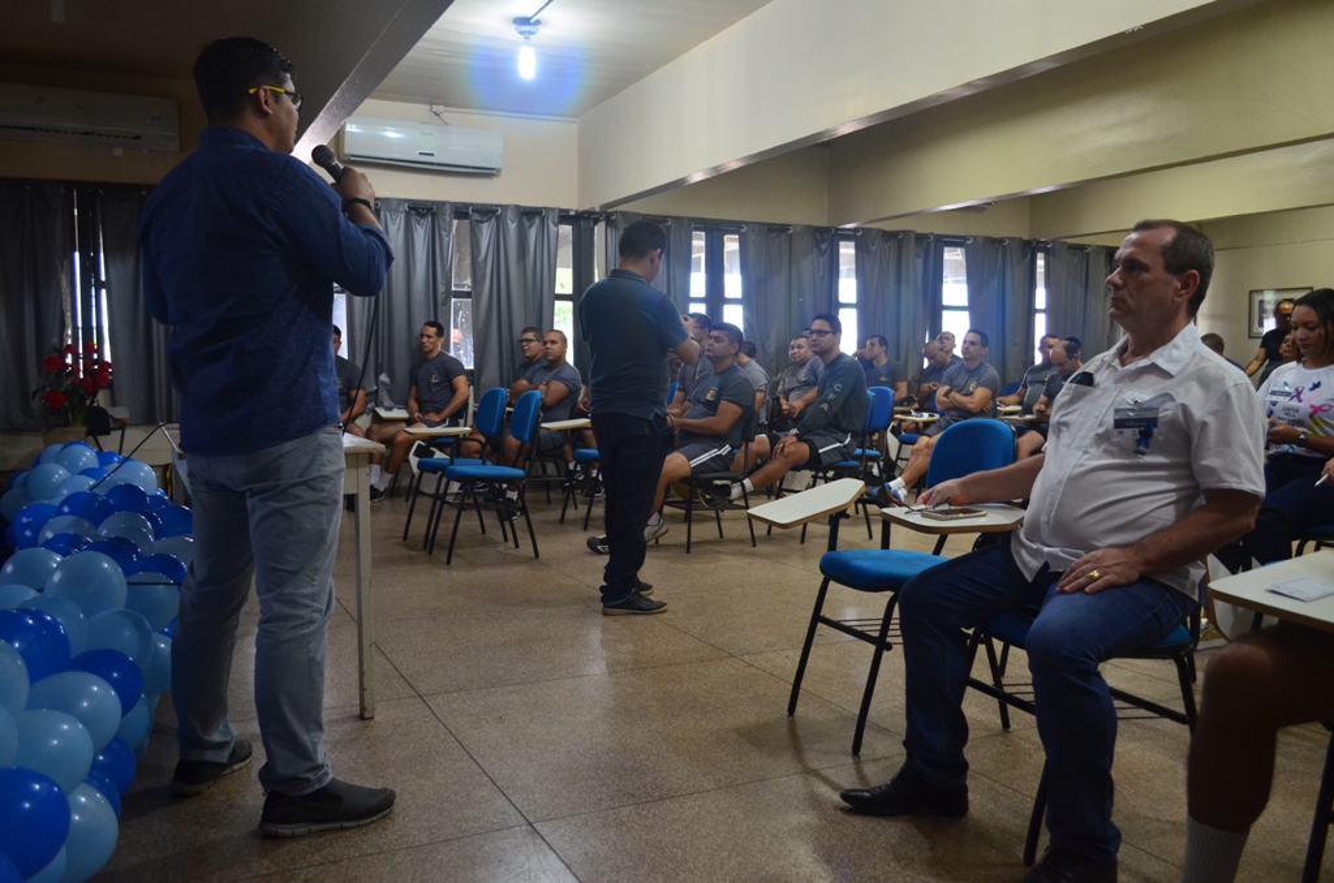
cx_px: 667
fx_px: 1109
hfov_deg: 62.0
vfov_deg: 43.4
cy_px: 442
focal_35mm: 30
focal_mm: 20
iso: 640
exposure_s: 1/60
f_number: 3.8
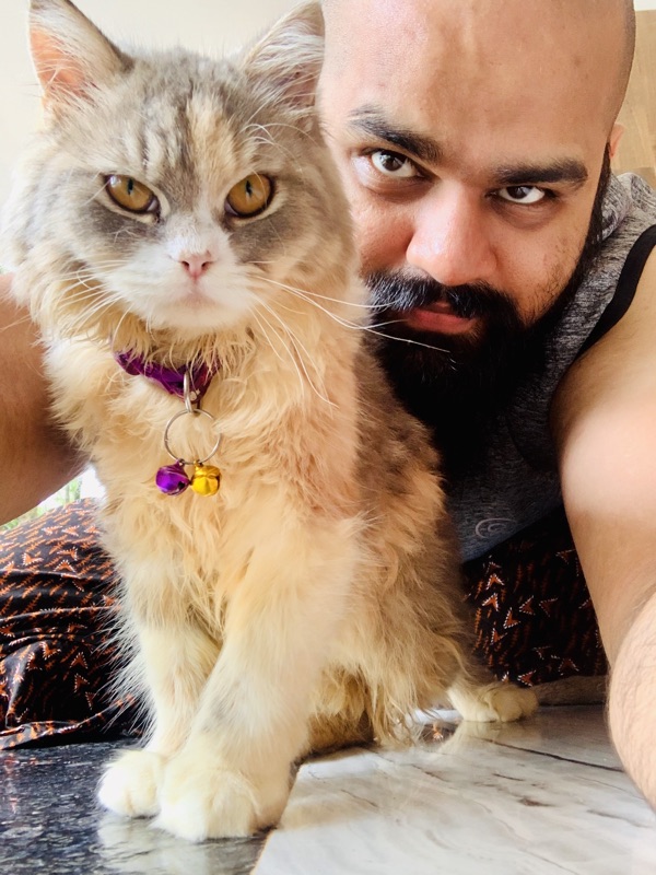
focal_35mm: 32
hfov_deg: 44.2
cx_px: 328
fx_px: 809
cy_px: 438
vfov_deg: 56.8
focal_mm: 2.87
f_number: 2.2
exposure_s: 1/60
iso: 160
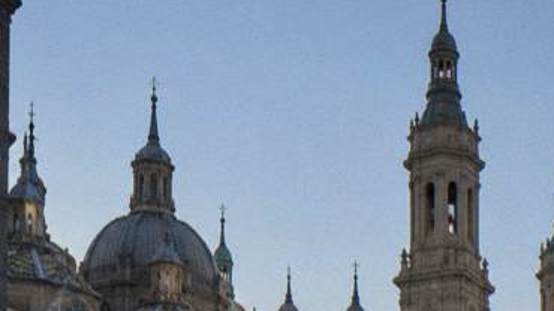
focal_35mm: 99
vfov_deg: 11.9
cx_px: 509
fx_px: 1454
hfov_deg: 21.1
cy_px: 407
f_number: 7.1
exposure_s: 1/500
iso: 400
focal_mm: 35
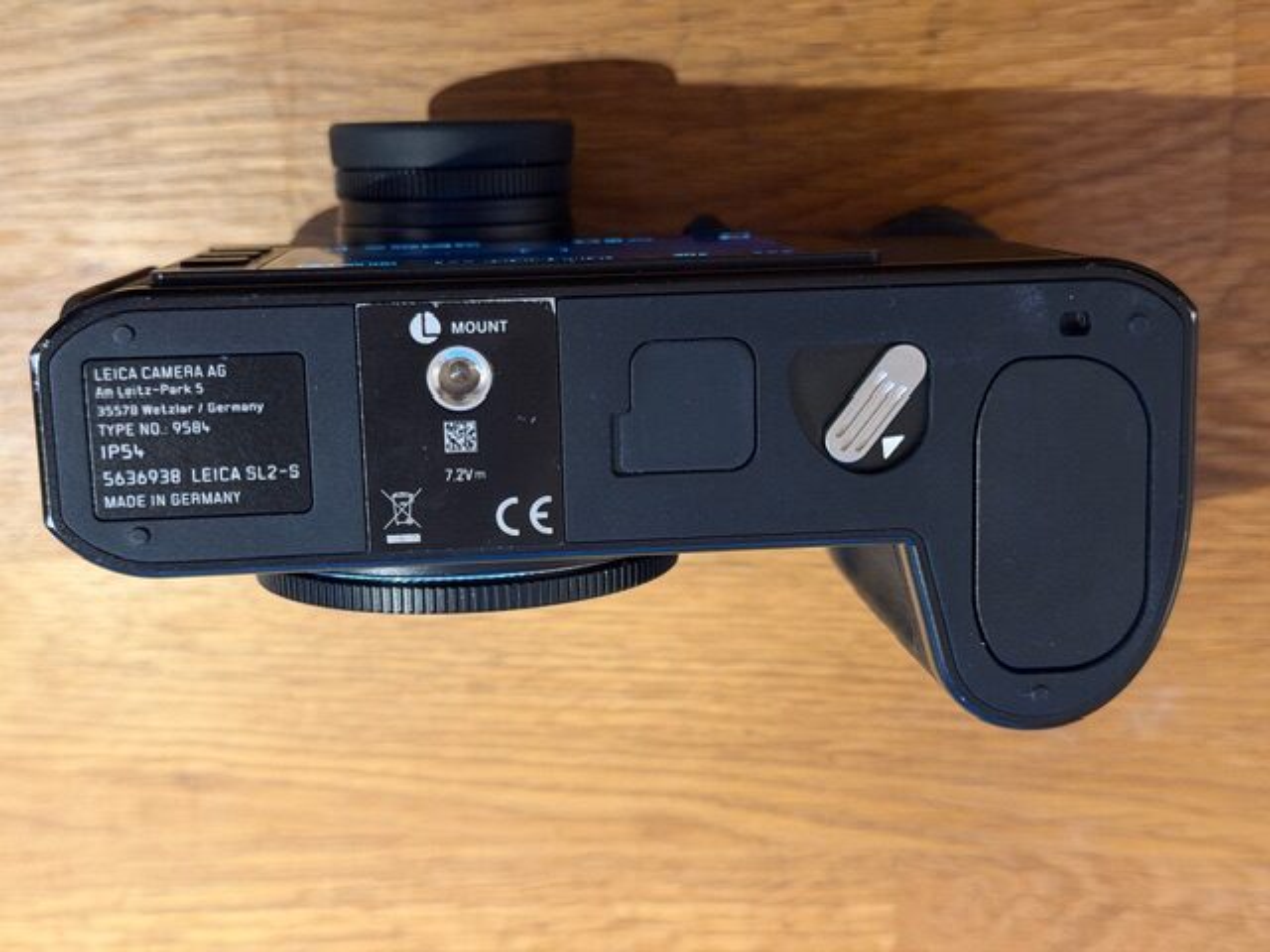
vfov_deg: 30.3
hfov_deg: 39.7
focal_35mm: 48
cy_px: 476
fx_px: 1761
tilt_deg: -77.4
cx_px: 635
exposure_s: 1/30
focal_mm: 6.76
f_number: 1.78
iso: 640
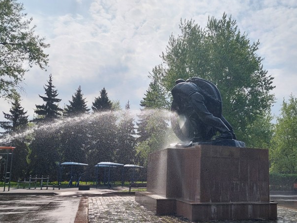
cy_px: 136
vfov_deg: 43.9
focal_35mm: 32
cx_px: 189
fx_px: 275
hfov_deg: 56.0
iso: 40
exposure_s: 1/2882
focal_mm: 5.23
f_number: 1.8
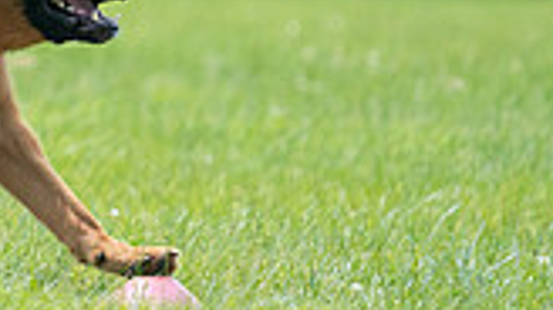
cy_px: -110
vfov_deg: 1.0
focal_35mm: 1181
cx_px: -334
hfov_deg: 1.8
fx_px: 17306
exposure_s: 1/4000
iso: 2500
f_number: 6.3
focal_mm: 318
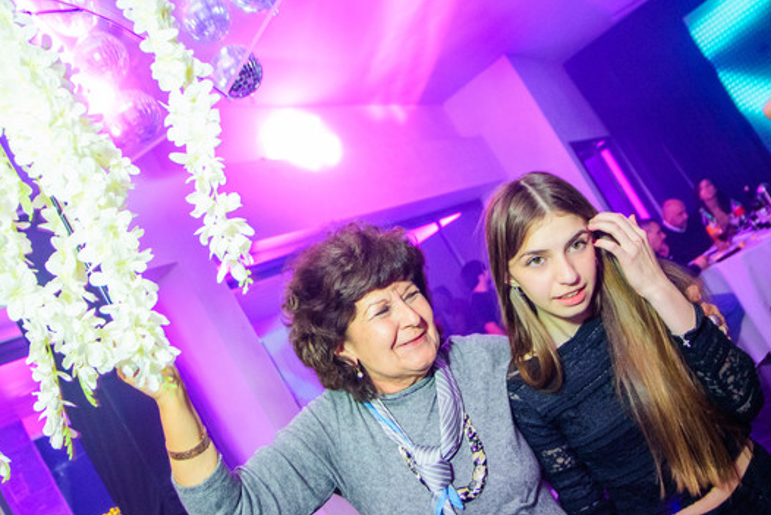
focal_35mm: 31
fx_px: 664
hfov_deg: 60.3
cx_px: 369
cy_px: 296
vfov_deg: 42.2
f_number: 2.8
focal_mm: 17
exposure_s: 1/60
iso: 2500
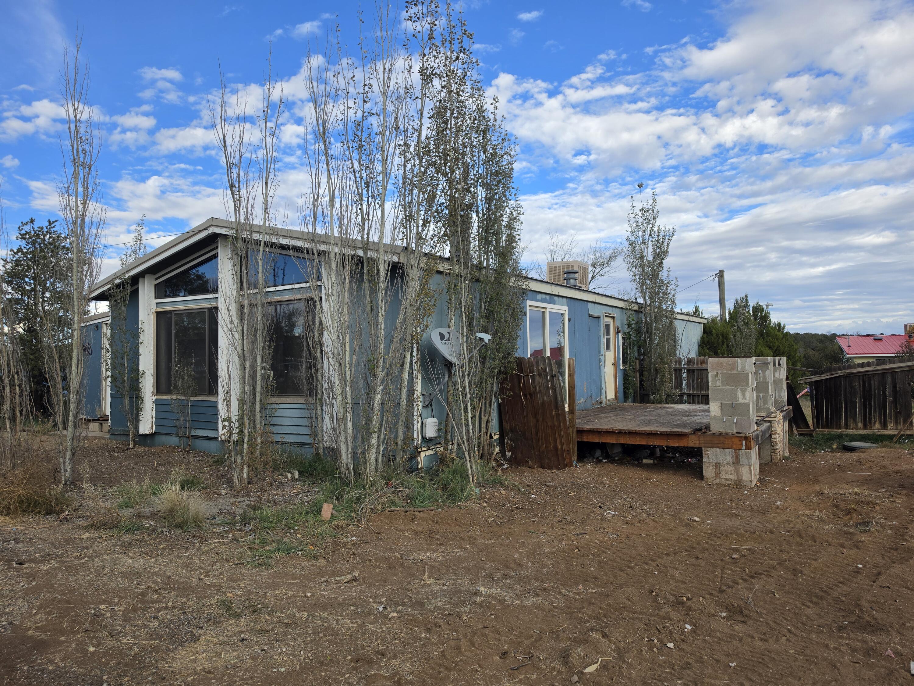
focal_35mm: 23
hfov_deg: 73.9
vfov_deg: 58.9
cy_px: 343
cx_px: 457
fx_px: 607
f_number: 1.4
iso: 64
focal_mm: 6.5
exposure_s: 1/3336
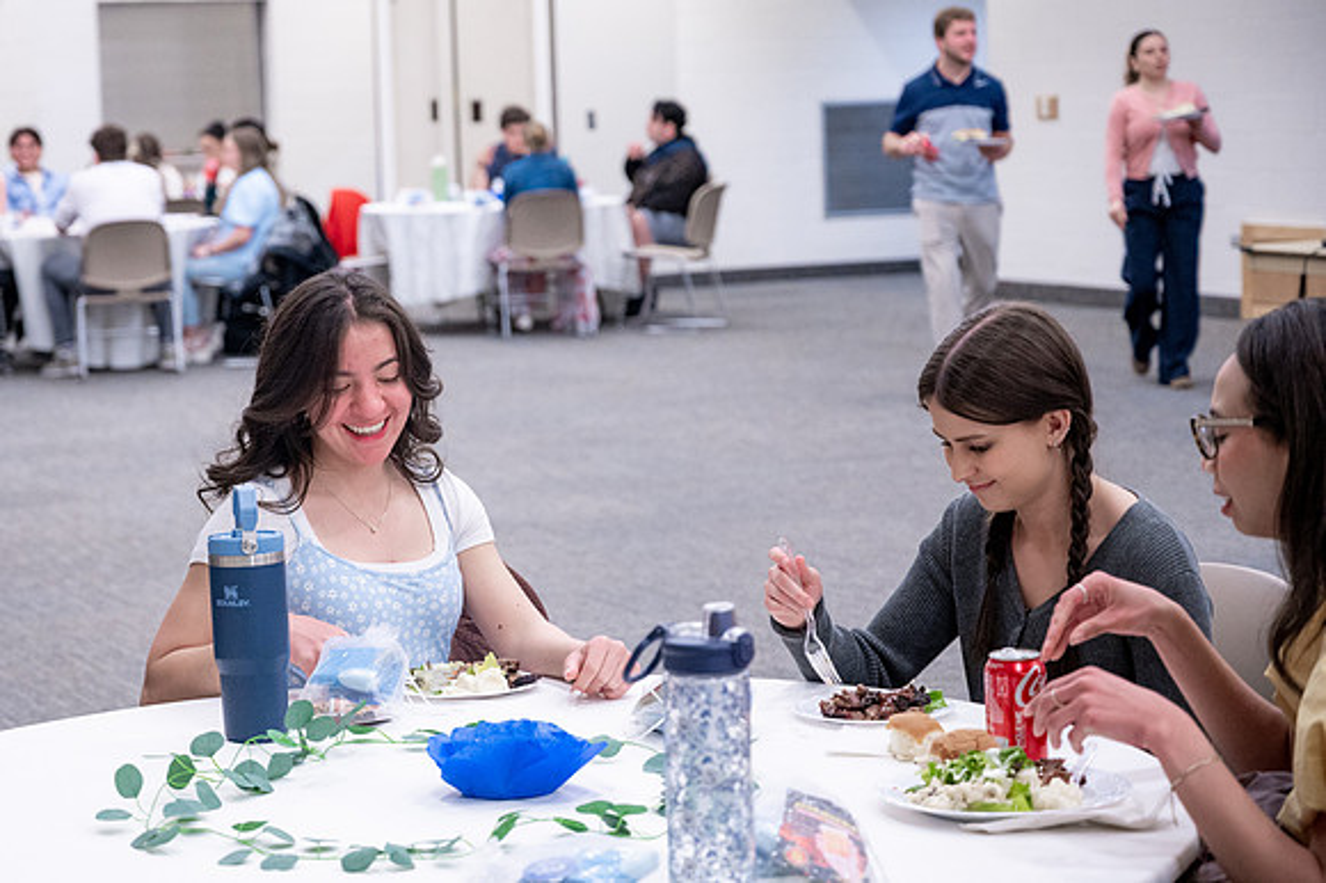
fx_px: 3281
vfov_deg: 15.3
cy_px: 321
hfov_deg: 22.8
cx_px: 482
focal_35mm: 89
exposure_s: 1/200
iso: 1600
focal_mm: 70
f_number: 4
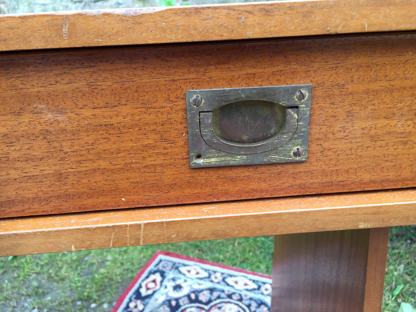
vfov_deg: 48.2
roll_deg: +1.5
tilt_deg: -21.3
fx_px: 349
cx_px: 208
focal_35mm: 29
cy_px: 156
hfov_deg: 61.7
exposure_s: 1/50
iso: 40
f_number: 2.2
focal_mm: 4.15
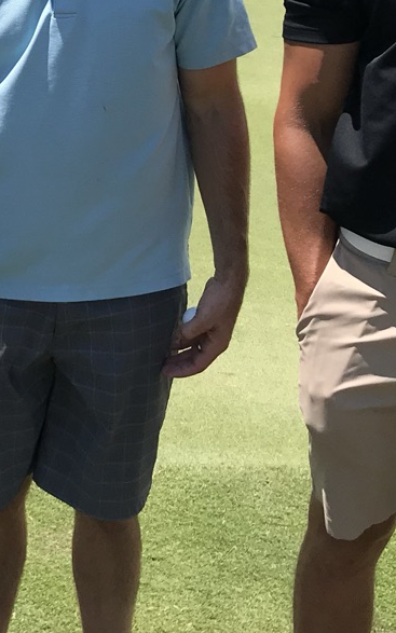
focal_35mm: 91
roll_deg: -0.7
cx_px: -174
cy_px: 55
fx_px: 1571
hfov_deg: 13.6
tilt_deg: -12.8
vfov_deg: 22.2
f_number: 1.8
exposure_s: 1/2336
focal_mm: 3.99
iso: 20
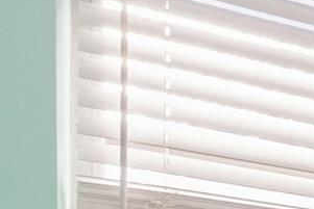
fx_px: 765
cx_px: 584
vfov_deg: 12.7
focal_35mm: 88
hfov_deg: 17.9
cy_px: 472
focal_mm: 11
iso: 250
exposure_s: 1/80
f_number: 8
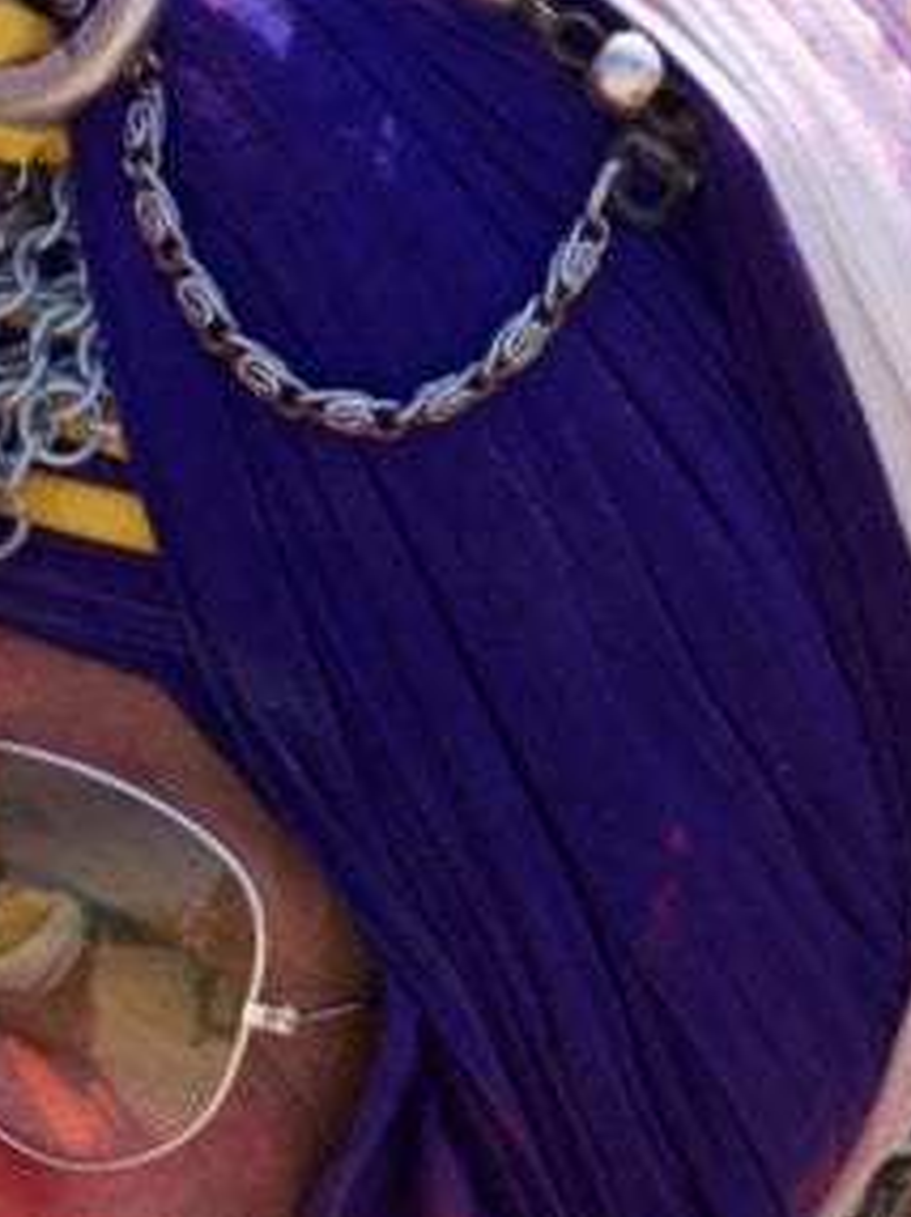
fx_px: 28139
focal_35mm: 801
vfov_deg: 2.5
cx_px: -134
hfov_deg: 1.9
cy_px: 1077
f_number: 6
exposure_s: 1/320
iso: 200
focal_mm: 155
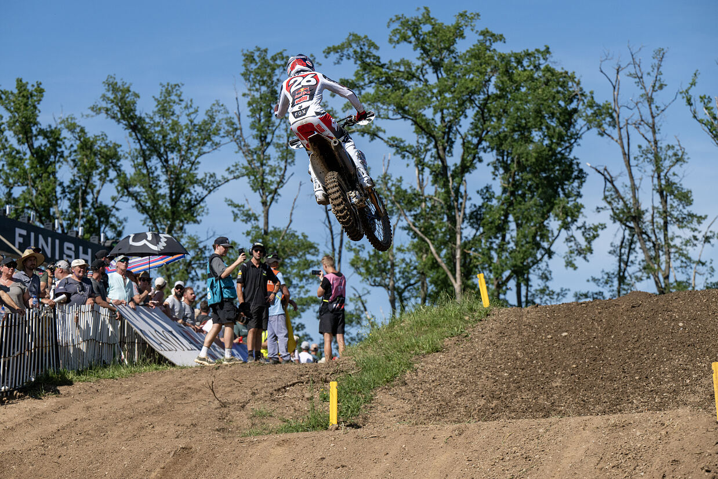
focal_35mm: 120
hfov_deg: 17.1
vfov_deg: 11.4
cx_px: 359
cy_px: 240
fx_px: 2394
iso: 200
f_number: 5
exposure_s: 1/4000
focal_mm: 120
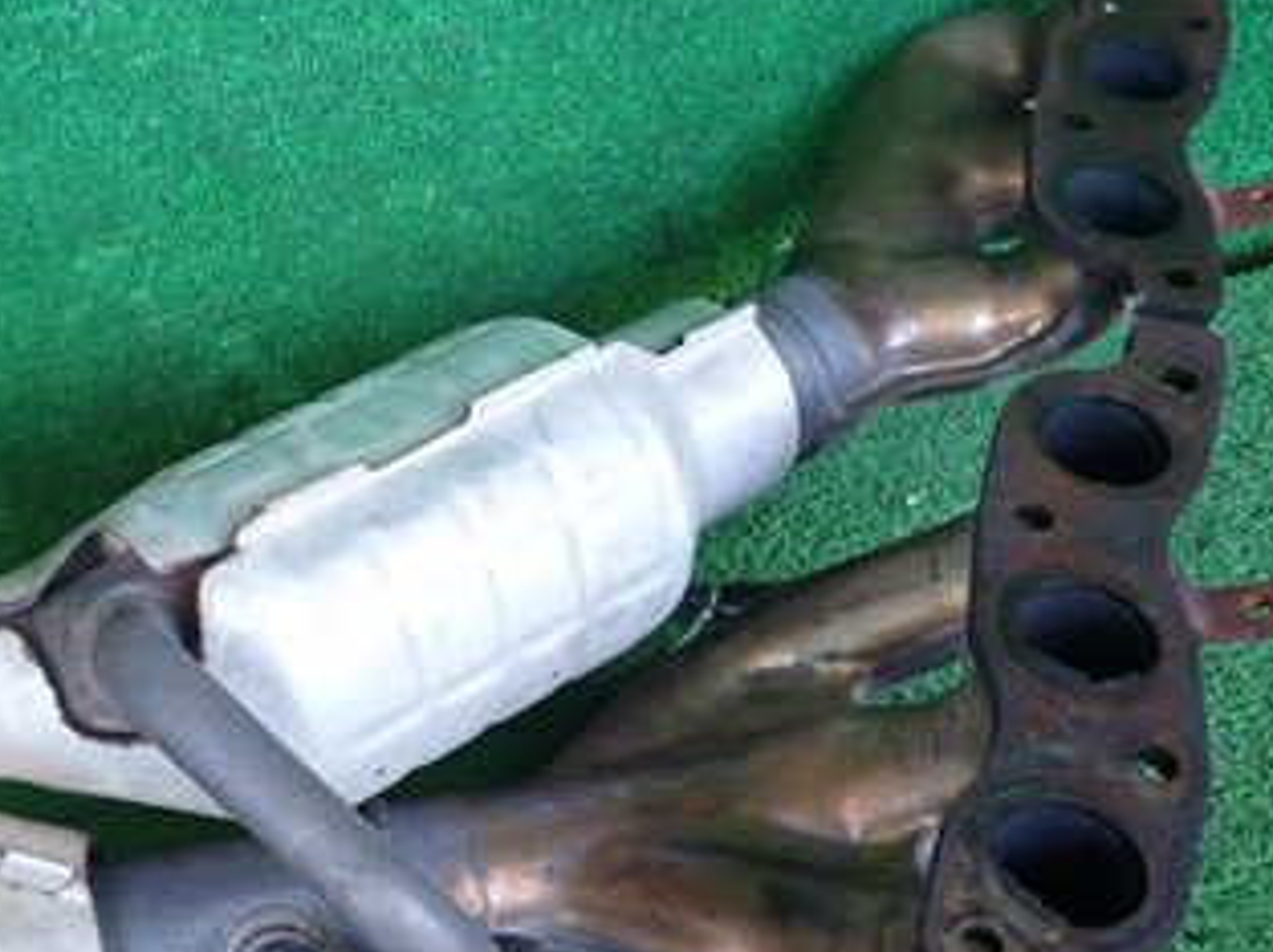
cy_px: 671
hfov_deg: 37.9
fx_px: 1763
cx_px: 211
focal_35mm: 48
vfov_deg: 29.9
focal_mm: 4.5
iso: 250
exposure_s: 1/125
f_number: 2
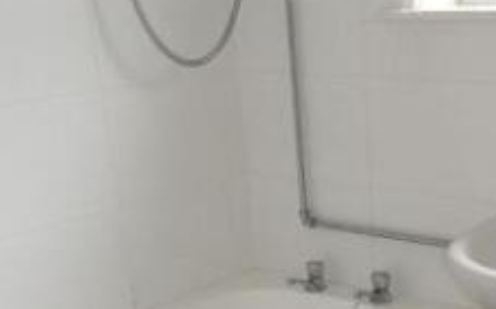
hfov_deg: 30.0
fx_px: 891
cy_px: 361
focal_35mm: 66
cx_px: 427
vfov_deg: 18.7
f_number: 3.2
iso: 200
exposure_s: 1/30
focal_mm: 3.9
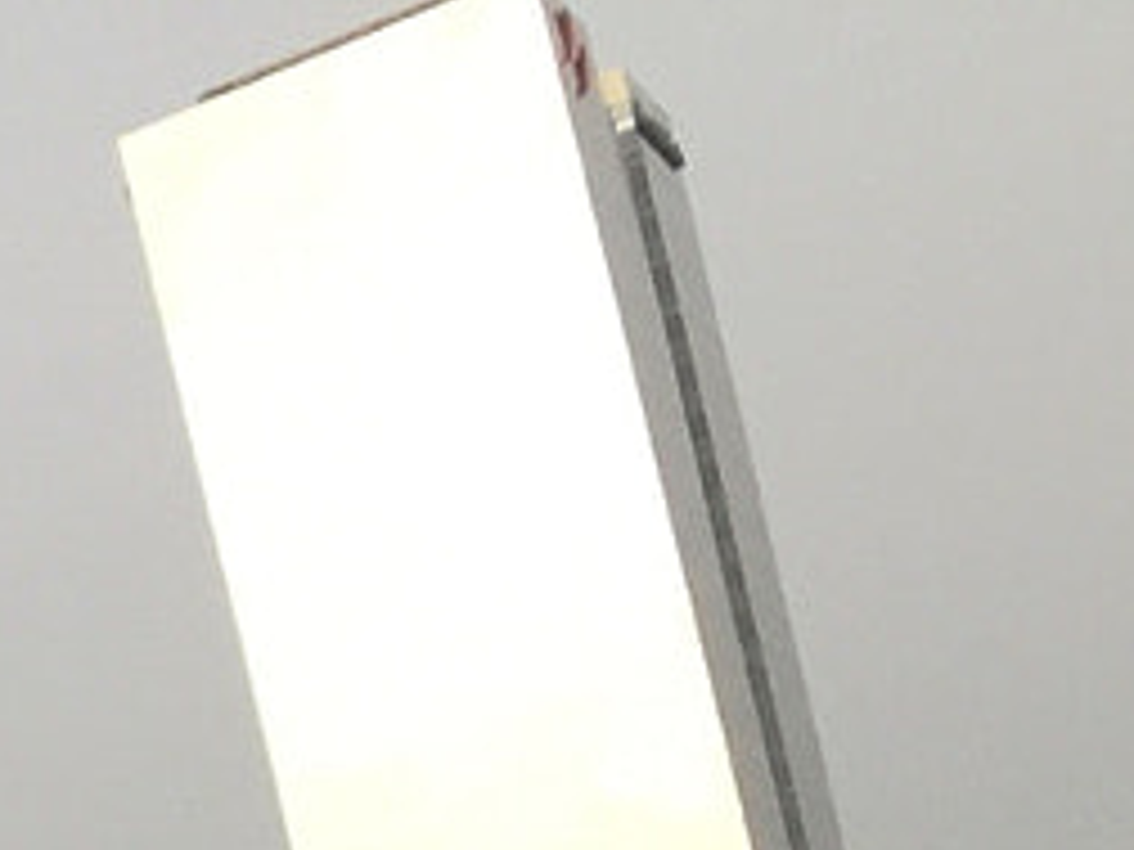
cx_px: -2174
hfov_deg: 8.9
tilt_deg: -4.3
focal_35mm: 184
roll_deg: +13.2
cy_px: 2694
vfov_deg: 7.1
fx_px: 6028
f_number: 2.2
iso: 32
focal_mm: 4.15
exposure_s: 1/549
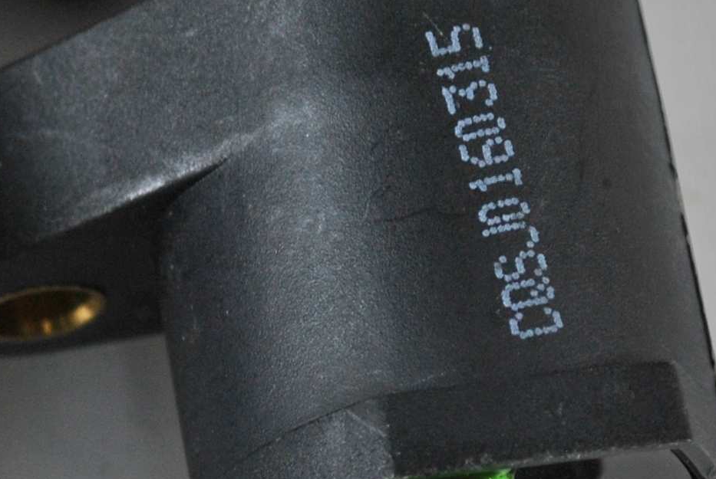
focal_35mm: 336
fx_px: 6693
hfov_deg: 6.1
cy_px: 139
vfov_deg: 4.1
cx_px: -38
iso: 200
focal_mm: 55
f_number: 6.3
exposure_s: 1/25
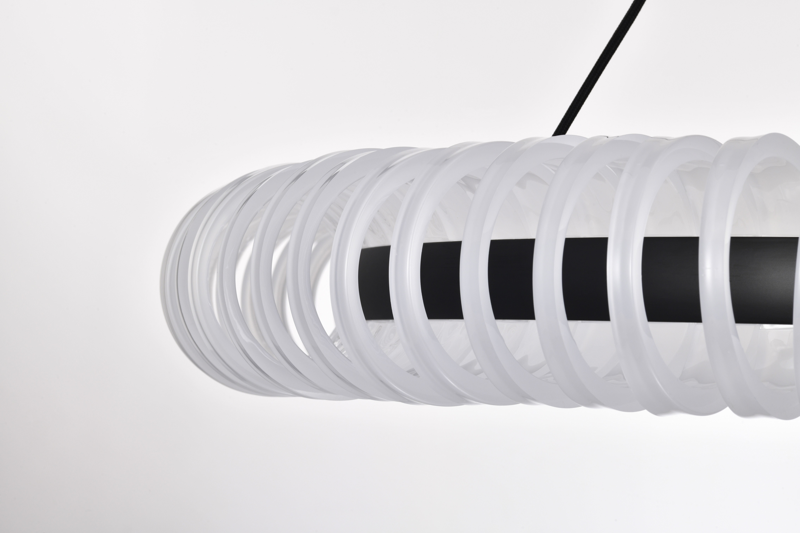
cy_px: 266
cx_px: 400
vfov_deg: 13.7
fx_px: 2222
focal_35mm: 100
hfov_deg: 20.4
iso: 200
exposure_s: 1/30
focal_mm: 100
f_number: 20
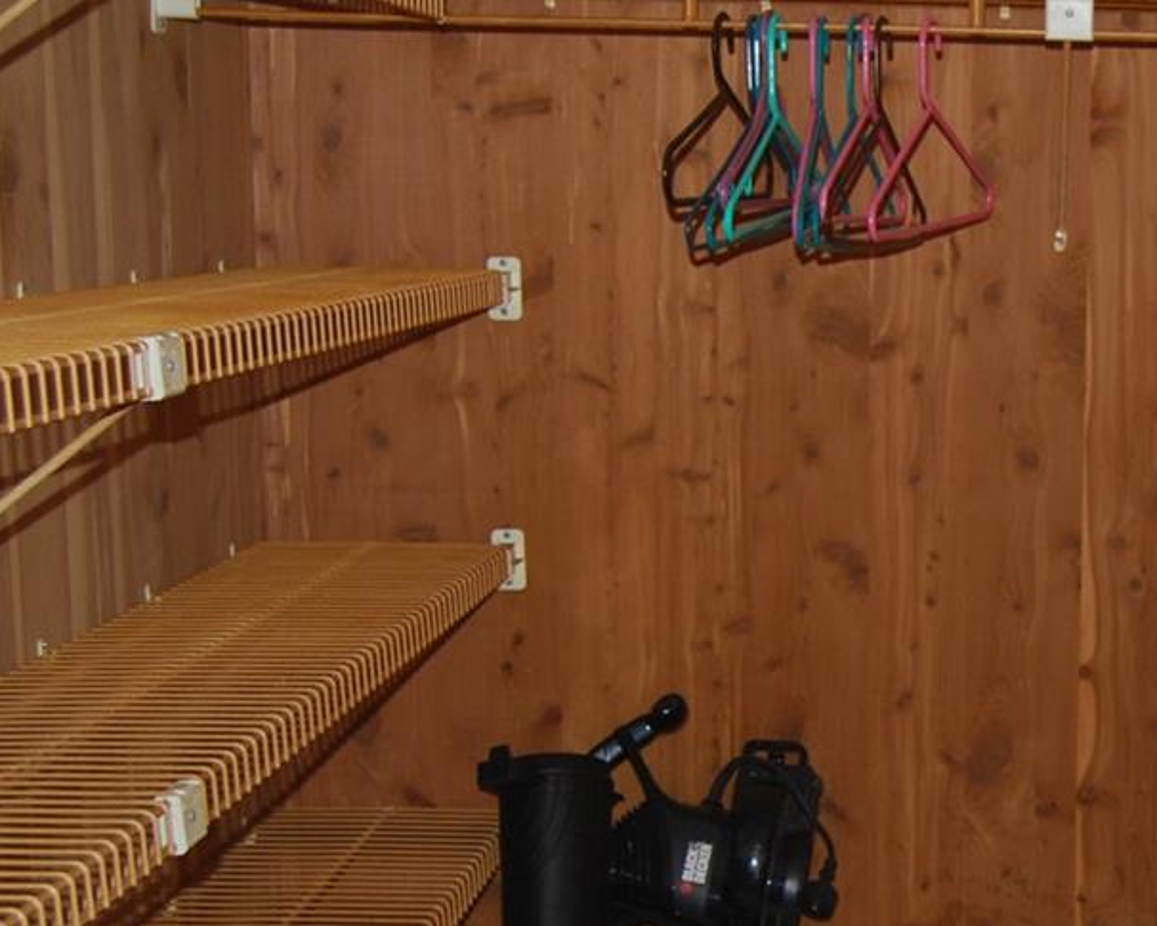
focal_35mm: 67
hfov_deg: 26.6
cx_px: 1186
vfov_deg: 22.7
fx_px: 2295
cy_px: 594
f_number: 3.5
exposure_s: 1/60
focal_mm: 18
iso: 200
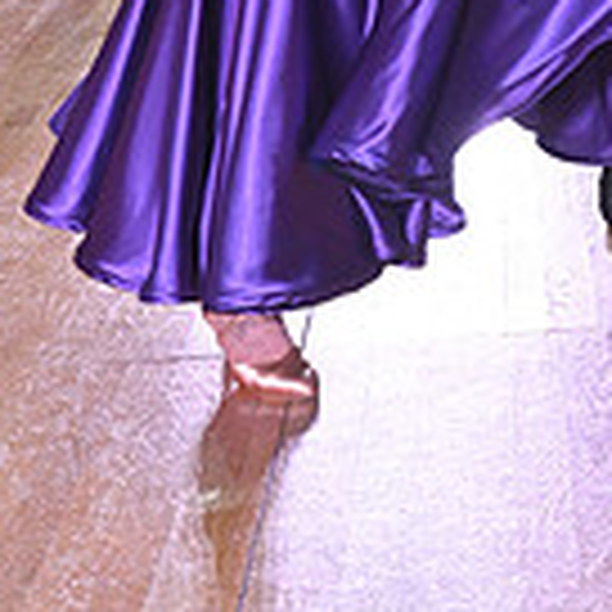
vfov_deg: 13.4
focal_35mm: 123
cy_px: -306
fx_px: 2460
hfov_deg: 13.8
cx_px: 731
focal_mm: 34
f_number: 5
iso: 2500
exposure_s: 1/320
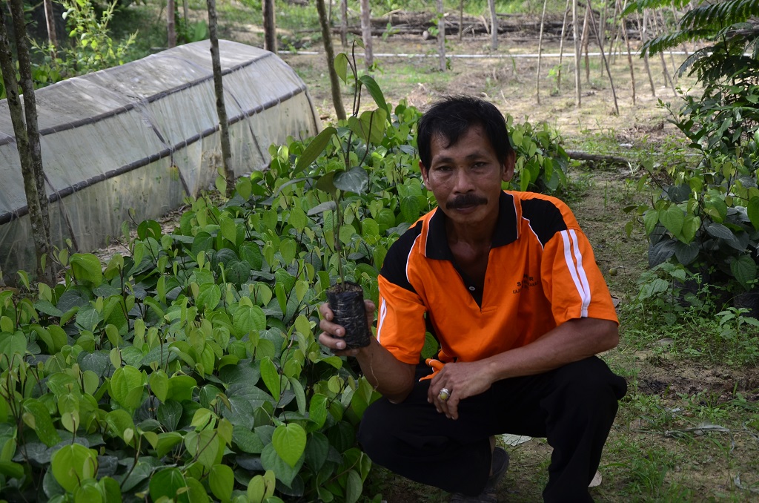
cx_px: 380
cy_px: 252
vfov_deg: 23.7
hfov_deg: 35.1
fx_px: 1199
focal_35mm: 57
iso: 100
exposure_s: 1/180
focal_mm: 38
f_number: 5.6
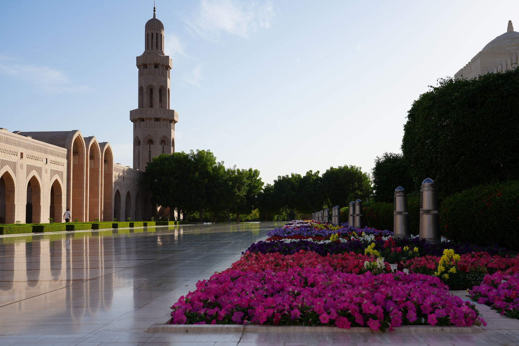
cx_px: 260
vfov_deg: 35.1
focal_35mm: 38
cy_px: 173
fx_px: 548
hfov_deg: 50.7
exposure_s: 1/160
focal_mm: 38
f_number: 10
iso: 100
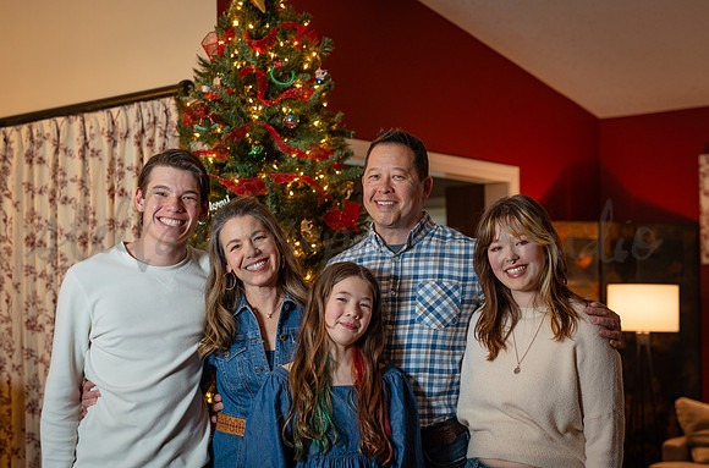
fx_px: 1081
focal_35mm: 55
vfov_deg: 24.4
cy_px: 255
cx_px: 383
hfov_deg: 36.3
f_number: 2.5
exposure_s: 1/125
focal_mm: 50
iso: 400
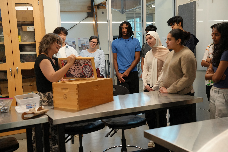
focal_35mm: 46
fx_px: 291
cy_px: 76
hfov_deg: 42.7
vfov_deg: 29.2
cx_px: 114
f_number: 4
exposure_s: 1/160
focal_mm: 46
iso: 2500
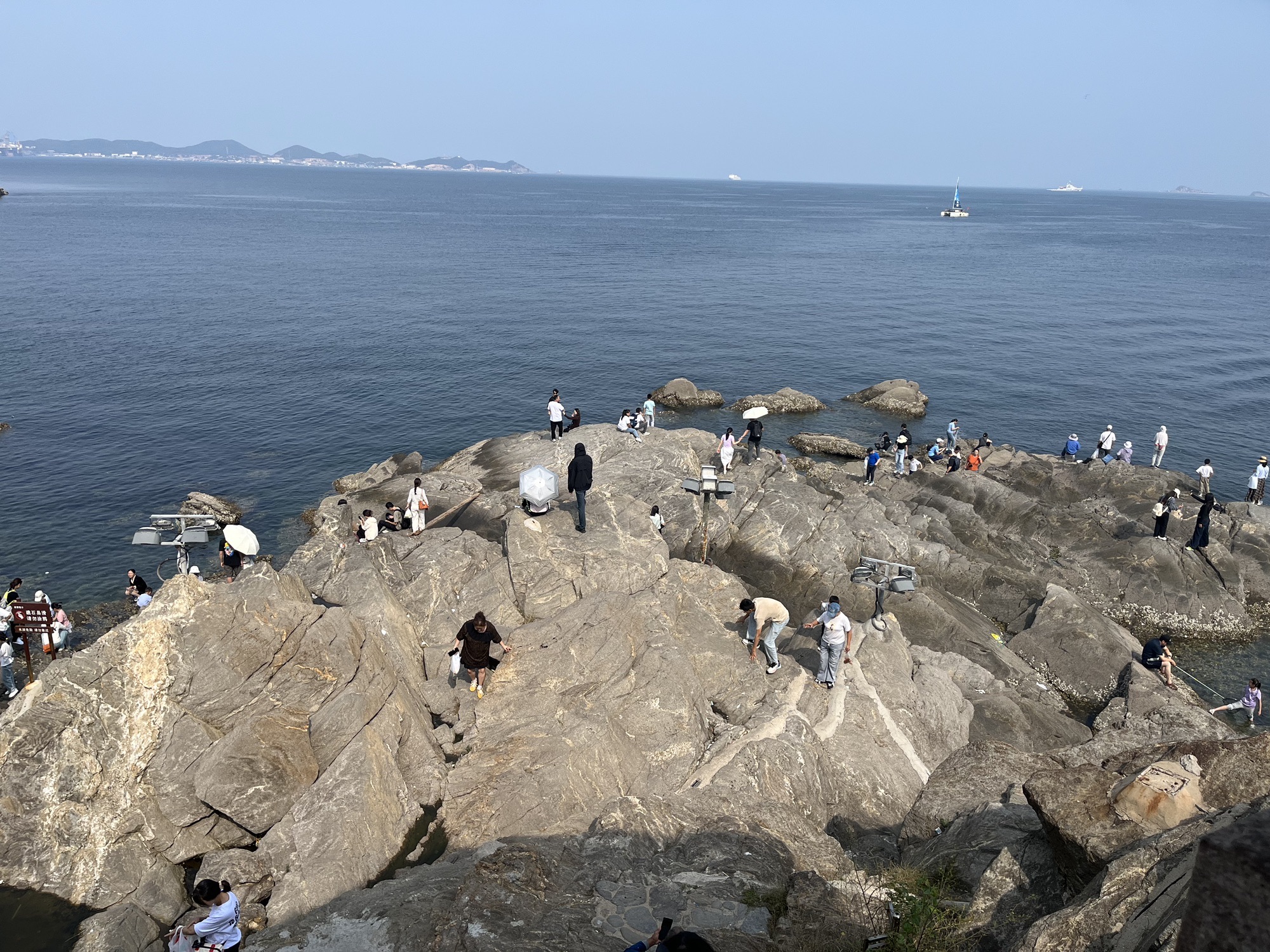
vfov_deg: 53.1
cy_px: 476
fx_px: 954
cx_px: 635
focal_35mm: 26
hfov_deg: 67.3
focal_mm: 5.1
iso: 50
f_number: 1.6
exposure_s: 1/3311
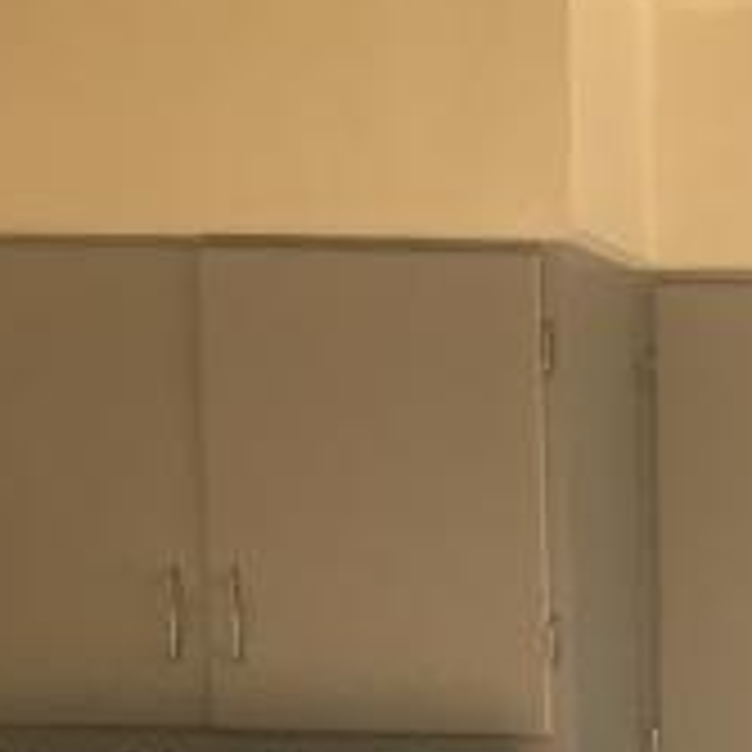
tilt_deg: -1.9
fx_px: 2409
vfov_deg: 16.9
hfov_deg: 15.2
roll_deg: -2.1
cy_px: 910
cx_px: 1382
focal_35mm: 98
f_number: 2.2
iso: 25
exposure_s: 1/40
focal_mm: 4.15
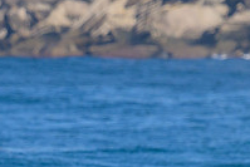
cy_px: 217
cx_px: 45
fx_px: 9729
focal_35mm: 1400
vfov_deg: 1.0
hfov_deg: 1.5
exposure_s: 1/2000
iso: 1100
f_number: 10
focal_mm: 470
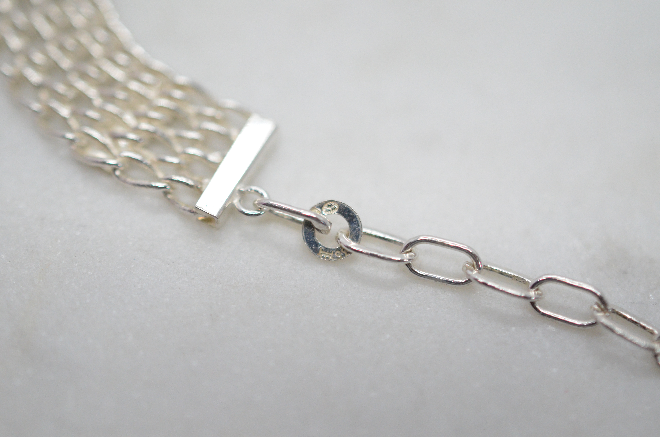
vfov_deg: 22.5
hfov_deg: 33.5
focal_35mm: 60
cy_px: 218
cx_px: 330
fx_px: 1098
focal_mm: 40
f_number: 4
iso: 2500
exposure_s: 1/2500
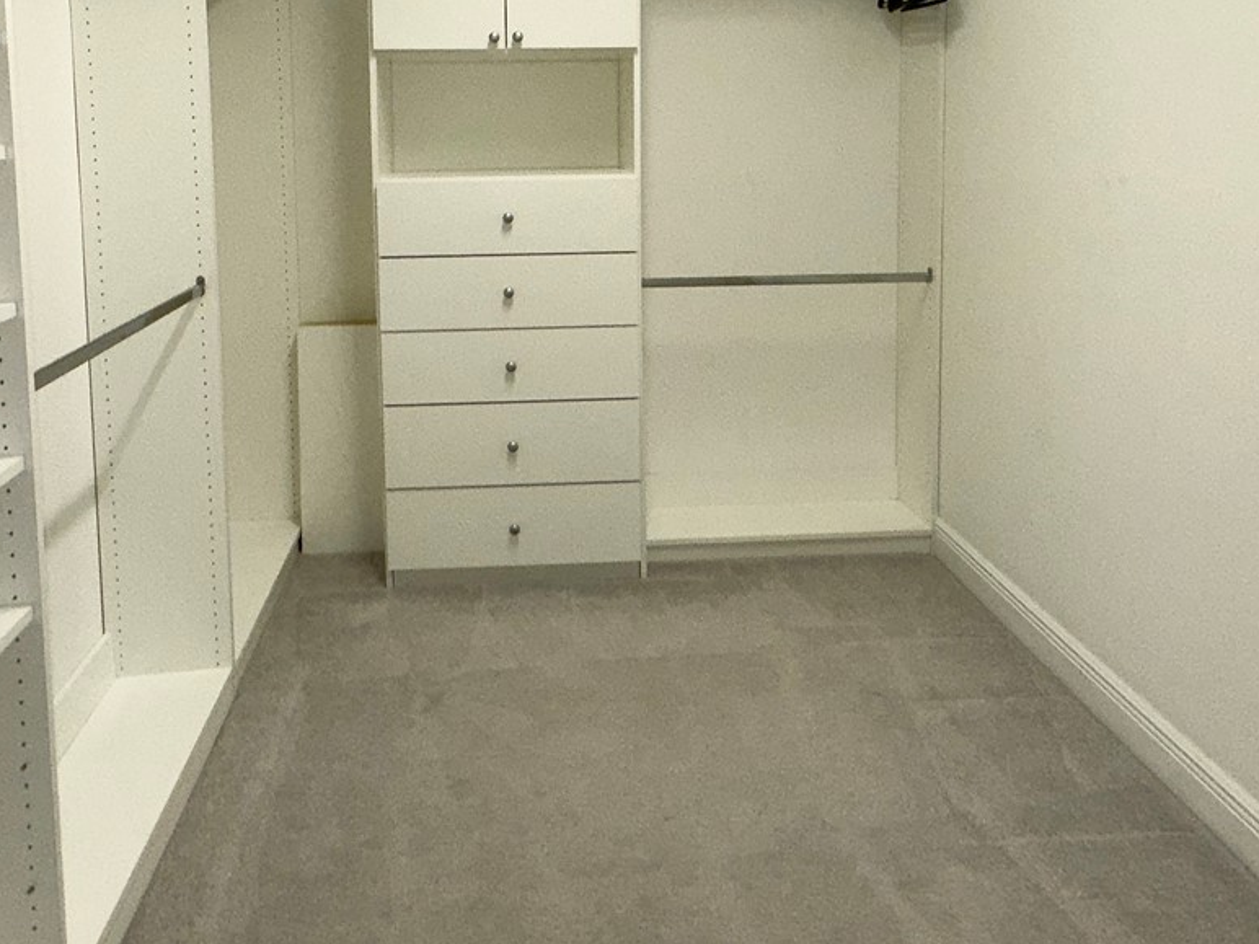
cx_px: 559
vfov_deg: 46.0
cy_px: 205
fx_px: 1055
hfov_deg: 61.5
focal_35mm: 29
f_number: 2.2
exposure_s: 1/120
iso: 160
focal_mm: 2.22
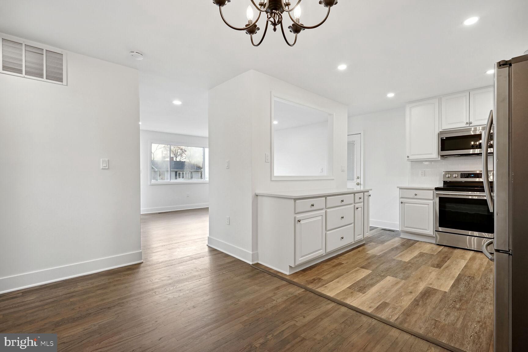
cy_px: 176
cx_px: 264
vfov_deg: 73.7
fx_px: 235
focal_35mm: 16
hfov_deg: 96.7
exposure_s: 1/100
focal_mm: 16
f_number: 9
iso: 800
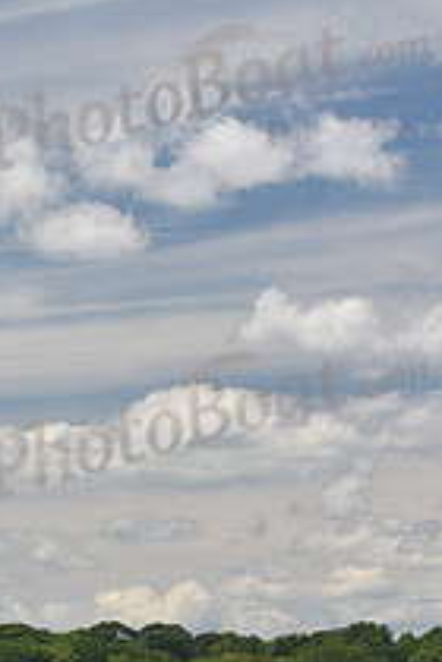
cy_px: 298
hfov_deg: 7.0
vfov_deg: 10.7
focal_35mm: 193
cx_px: -177
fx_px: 3554
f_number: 5.6
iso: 320
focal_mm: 70
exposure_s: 1/800
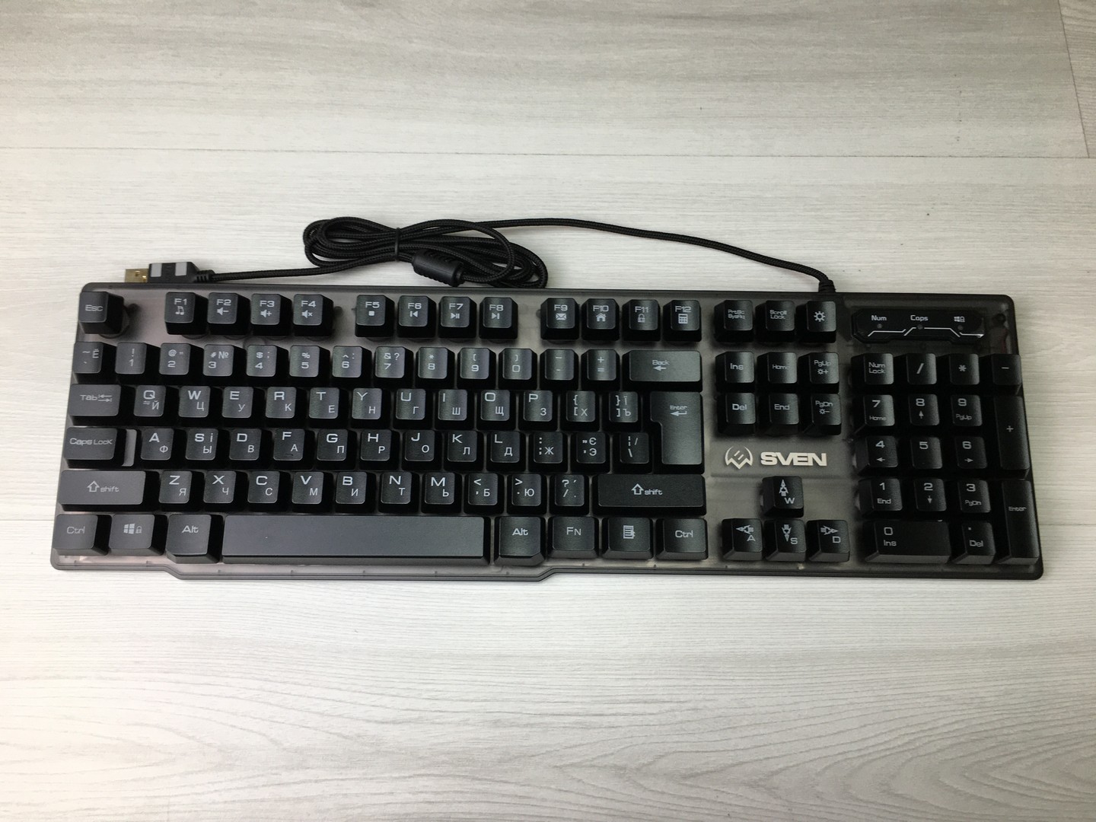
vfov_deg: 48.2
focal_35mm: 29
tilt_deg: -72.5
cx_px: 548
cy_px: 411
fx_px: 918
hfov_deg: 61.7
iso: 40
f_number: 2.2
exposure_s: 1/100
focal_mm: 4.15
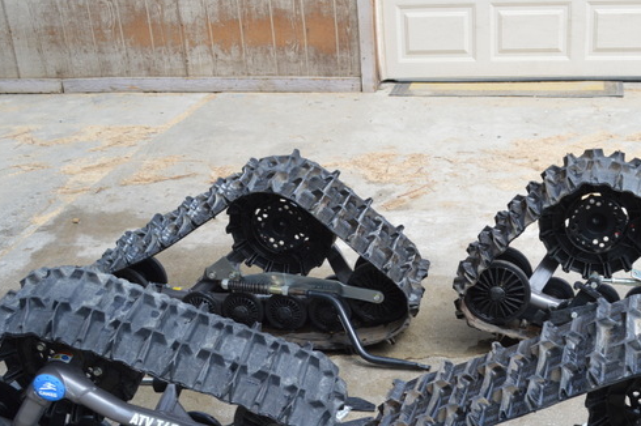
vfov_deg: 27.2
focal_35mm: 49
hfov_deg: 40.0
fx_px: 872
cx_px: 415
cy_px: 314
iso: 100
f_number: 5.6
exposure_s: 1/125
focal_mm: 20
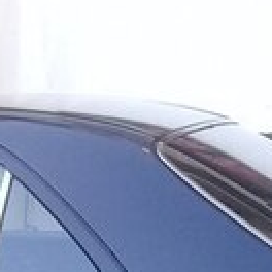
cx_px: -117
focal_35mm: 137
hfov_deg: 12.2
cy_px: 434
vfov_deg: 12.0
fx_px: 1218
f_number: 2.2
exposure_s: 1/100
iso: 80
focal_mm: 3.3
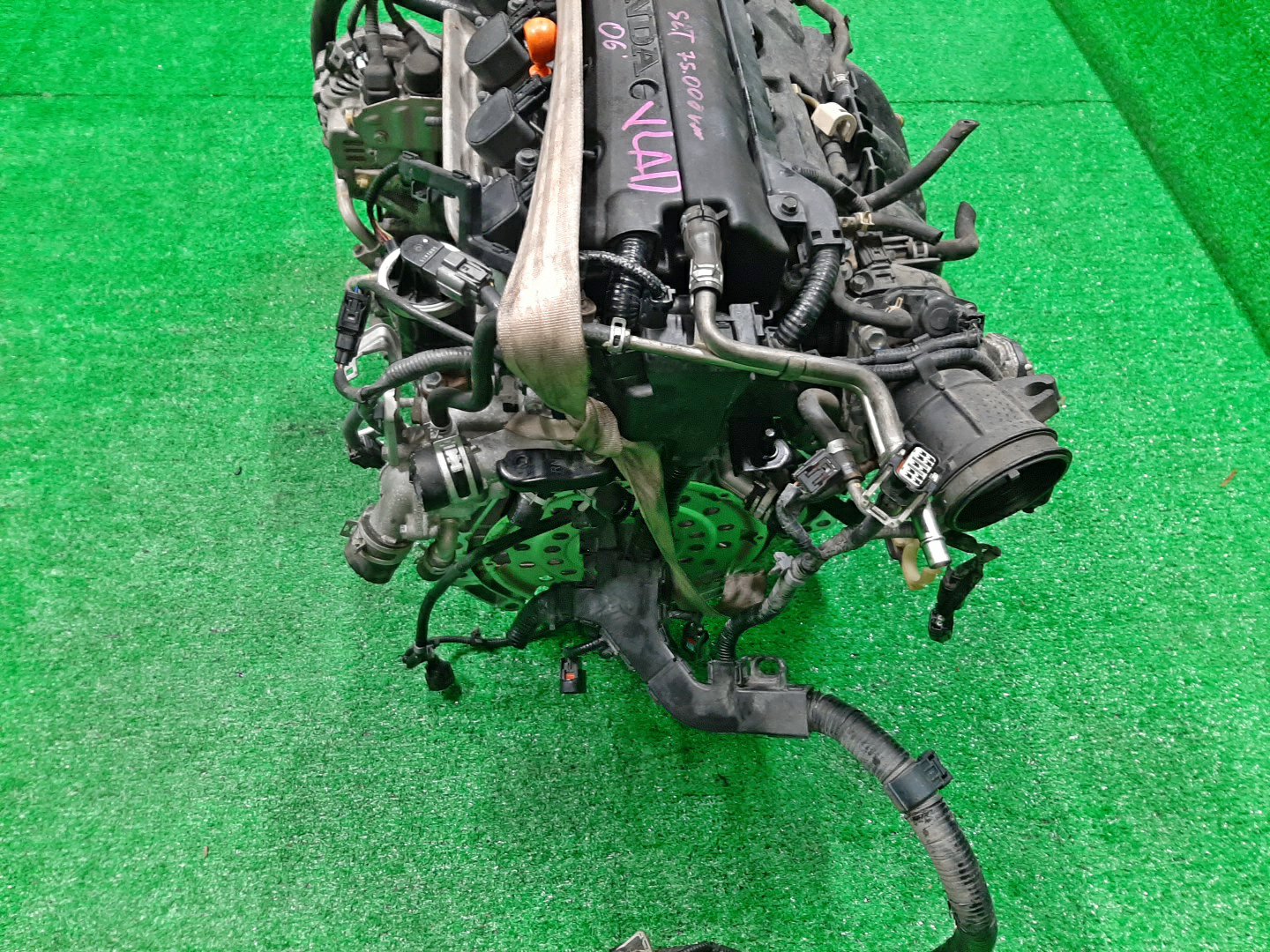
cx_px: 635
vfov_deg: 53.1
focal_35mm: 26
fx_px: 954
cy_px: 476
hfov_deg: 67.3
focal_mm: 3.93
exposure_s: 1/50
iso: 208
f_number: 1.7
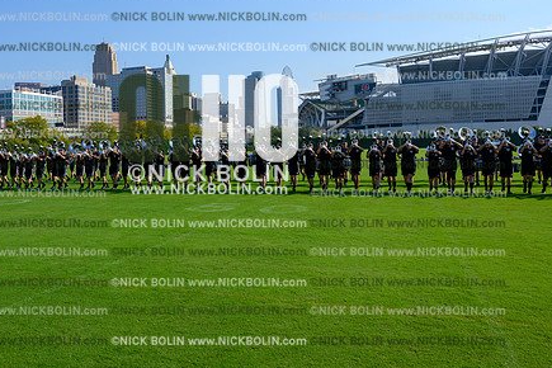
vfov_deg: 40.8
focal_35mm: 32
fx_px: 491
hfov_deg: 58.0
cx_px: 208
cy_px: 135
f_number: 7.1
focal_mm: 24
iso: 80
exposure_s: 1/400
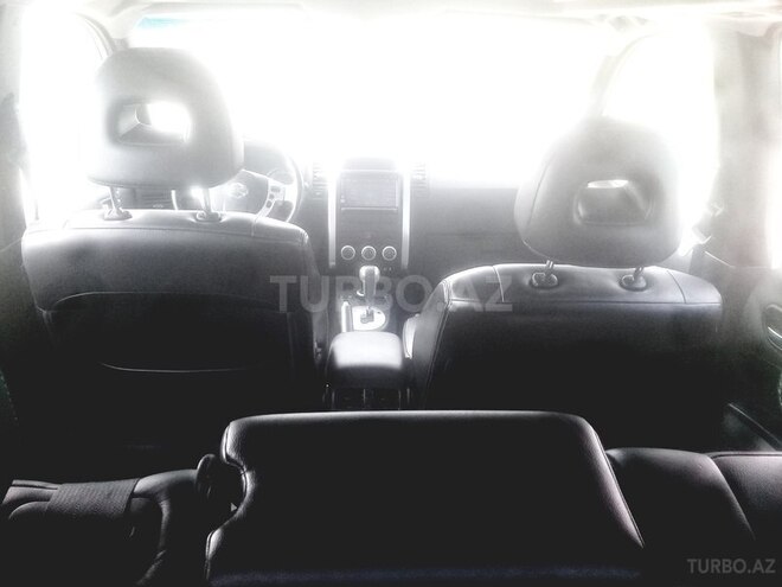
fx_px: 700
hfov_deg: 58.4
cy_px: 294
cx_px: 391
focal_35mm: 31
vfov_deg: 45.4
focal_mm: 3.3
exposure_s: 1/100
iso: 100
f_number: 2.2
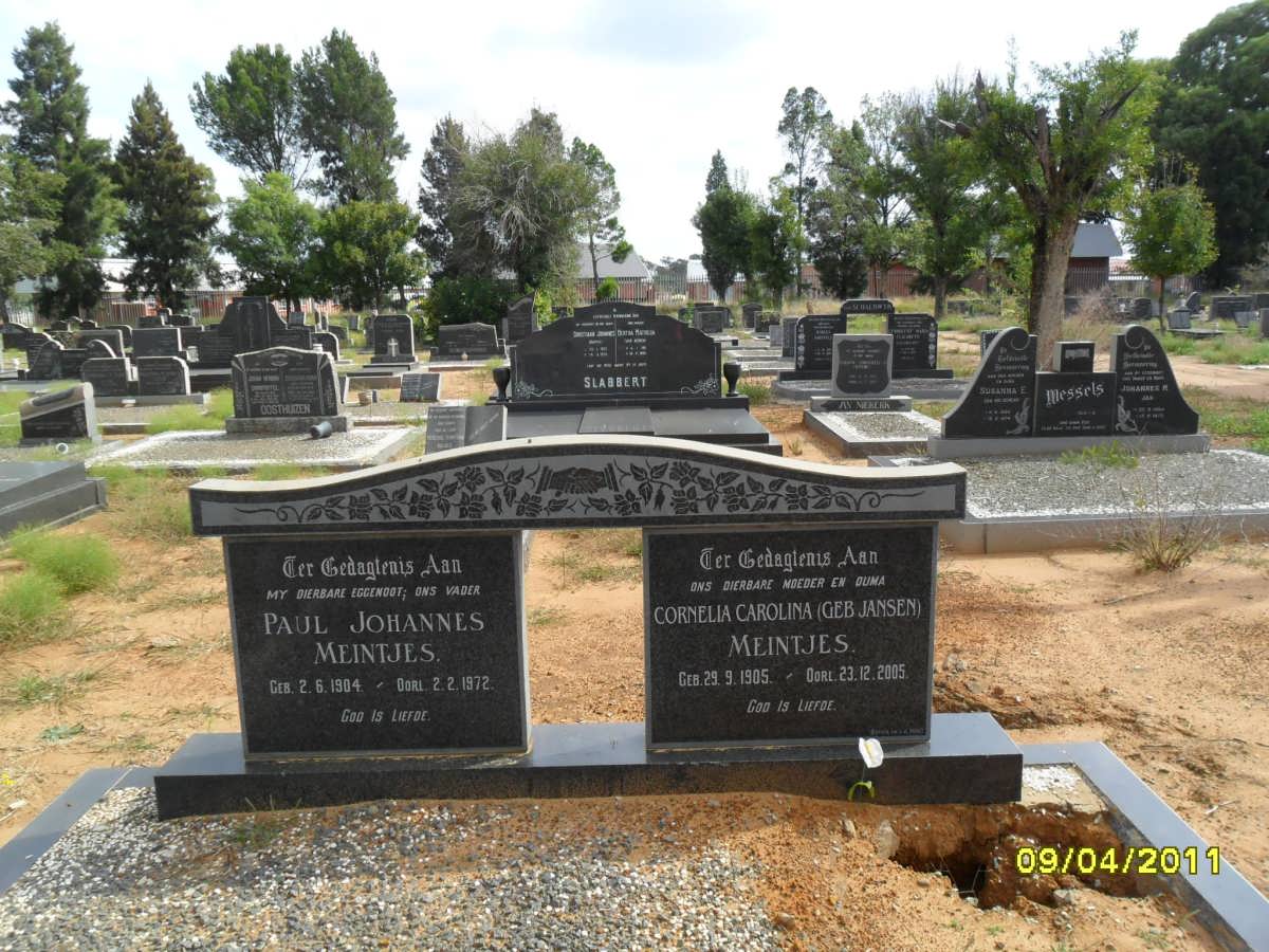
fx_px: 990
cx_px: 634
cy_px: 476
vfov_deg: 51.4
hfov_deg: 65.3
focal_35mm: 27
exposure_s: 1/500
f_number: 3.5
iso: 100
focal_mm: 4.9
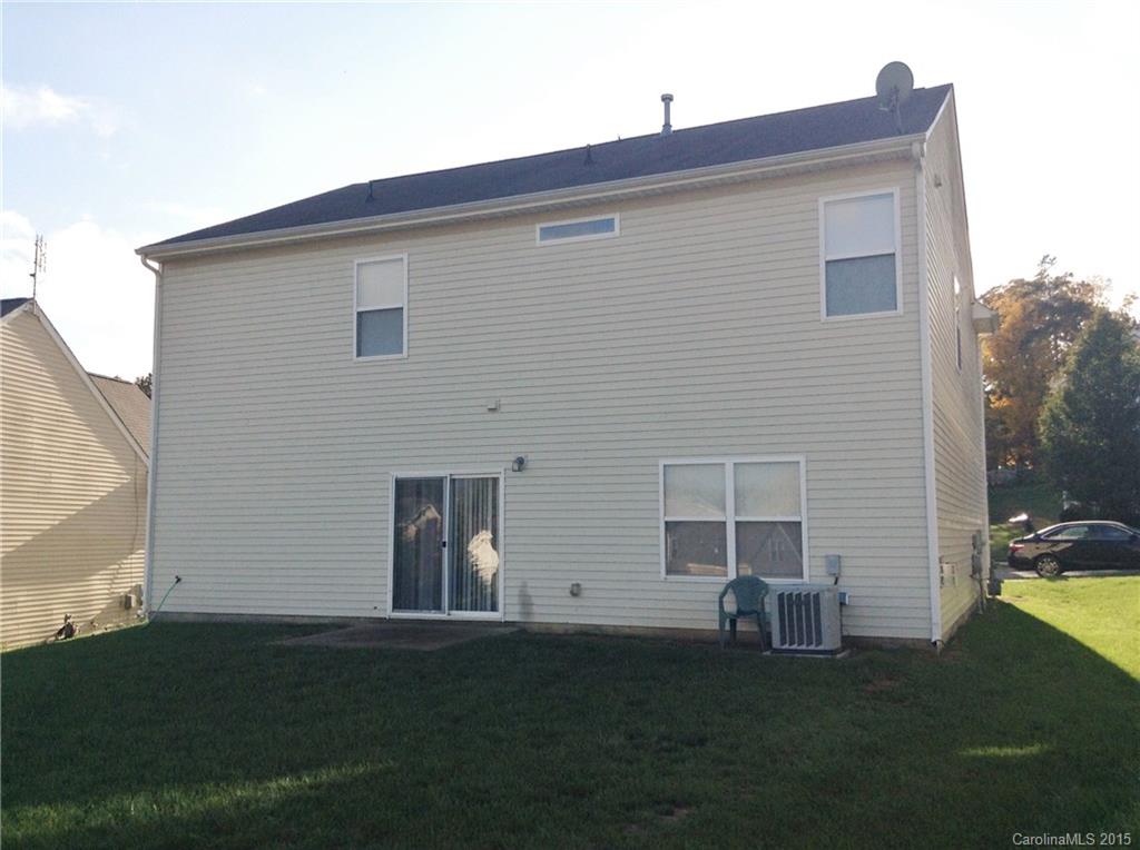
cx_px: 570
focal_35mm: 33
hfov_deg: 55.4
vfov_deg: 42.8
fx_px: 1085
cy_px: 425
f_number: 2.4
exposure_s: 1/828
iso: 25
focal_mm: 3.3
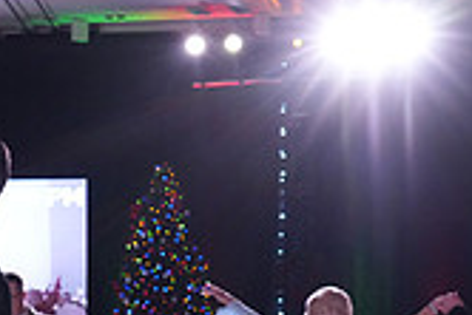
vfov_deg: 8.1
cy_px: 438
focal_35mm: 168
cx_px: -236
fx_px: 2205
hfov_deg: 11.7
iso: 5000
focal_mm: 48
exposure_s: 1/320
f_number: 6.3
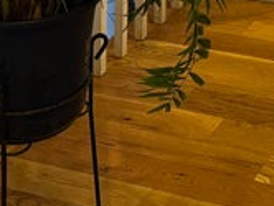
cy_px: -302
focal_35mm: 123
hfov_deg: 15.4
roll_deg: -1.7
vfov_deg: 10.3
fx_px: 975
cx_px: 324
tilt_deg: -6.4
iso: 250
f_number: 1.78
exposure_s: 1/60
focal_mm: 6.76
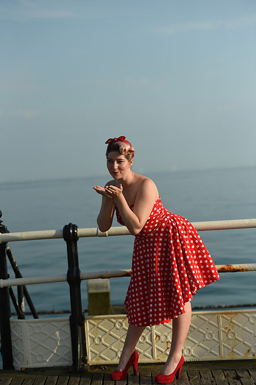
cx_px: 128
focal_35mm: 70
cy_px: 192
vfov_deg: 28.9
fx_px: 748
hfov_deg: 19.4
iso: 250
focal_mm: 70
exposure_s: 1/5000
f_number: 2.8
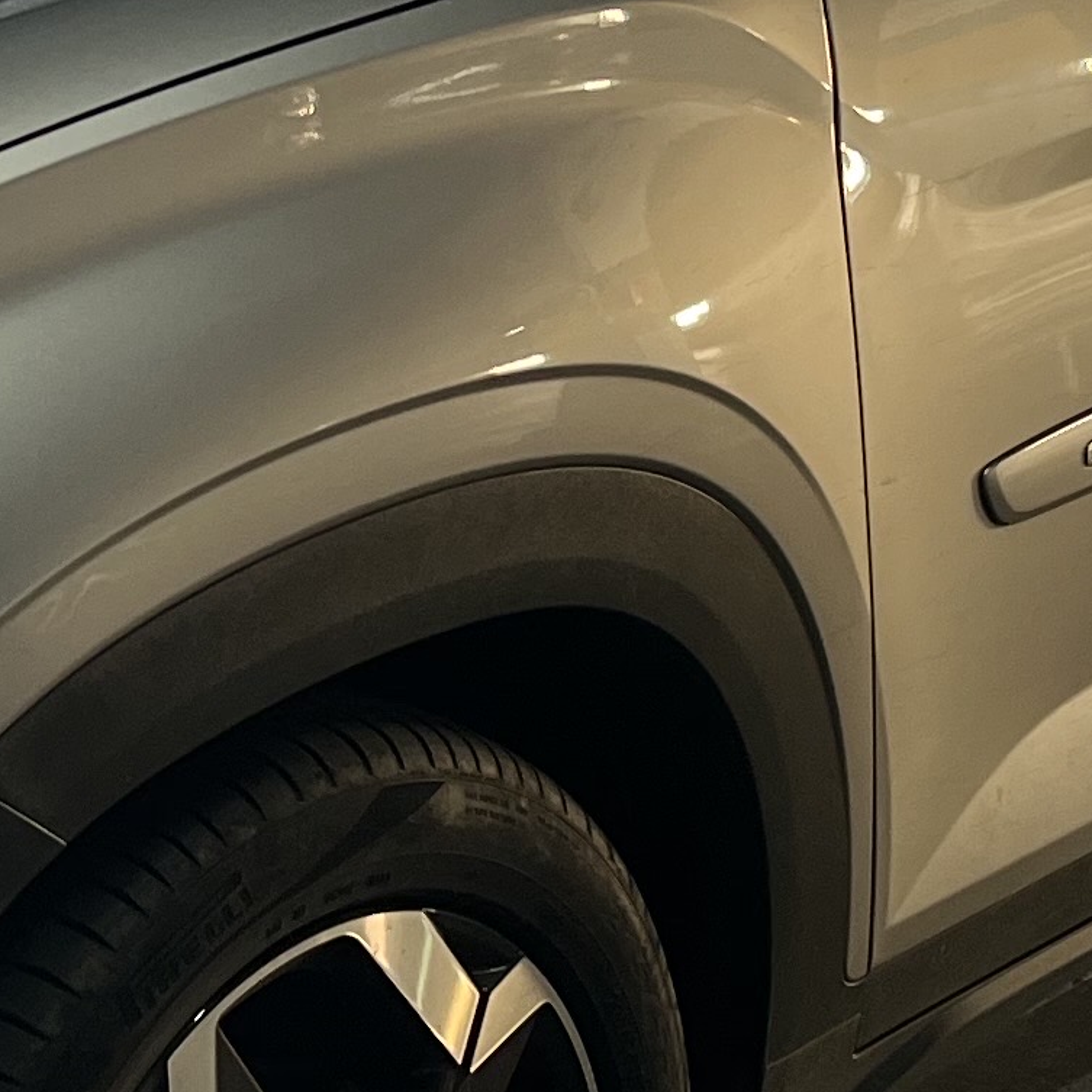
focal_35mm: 123
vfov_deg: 14.2
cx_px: 220
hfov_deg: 14.1
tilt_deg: -16.4
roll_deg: +0.1
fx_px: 4390
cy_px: 510
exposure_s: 1/120
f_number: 1.5
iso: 125
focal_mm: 5.7
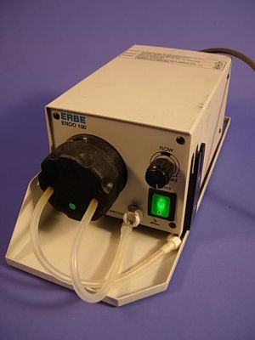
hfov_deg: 39.7
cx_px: 128
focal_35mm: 36
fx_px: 354
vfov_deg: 51.4
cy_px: 170
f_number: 2.7
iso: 50
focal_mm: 7.5
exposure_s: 1/17.9
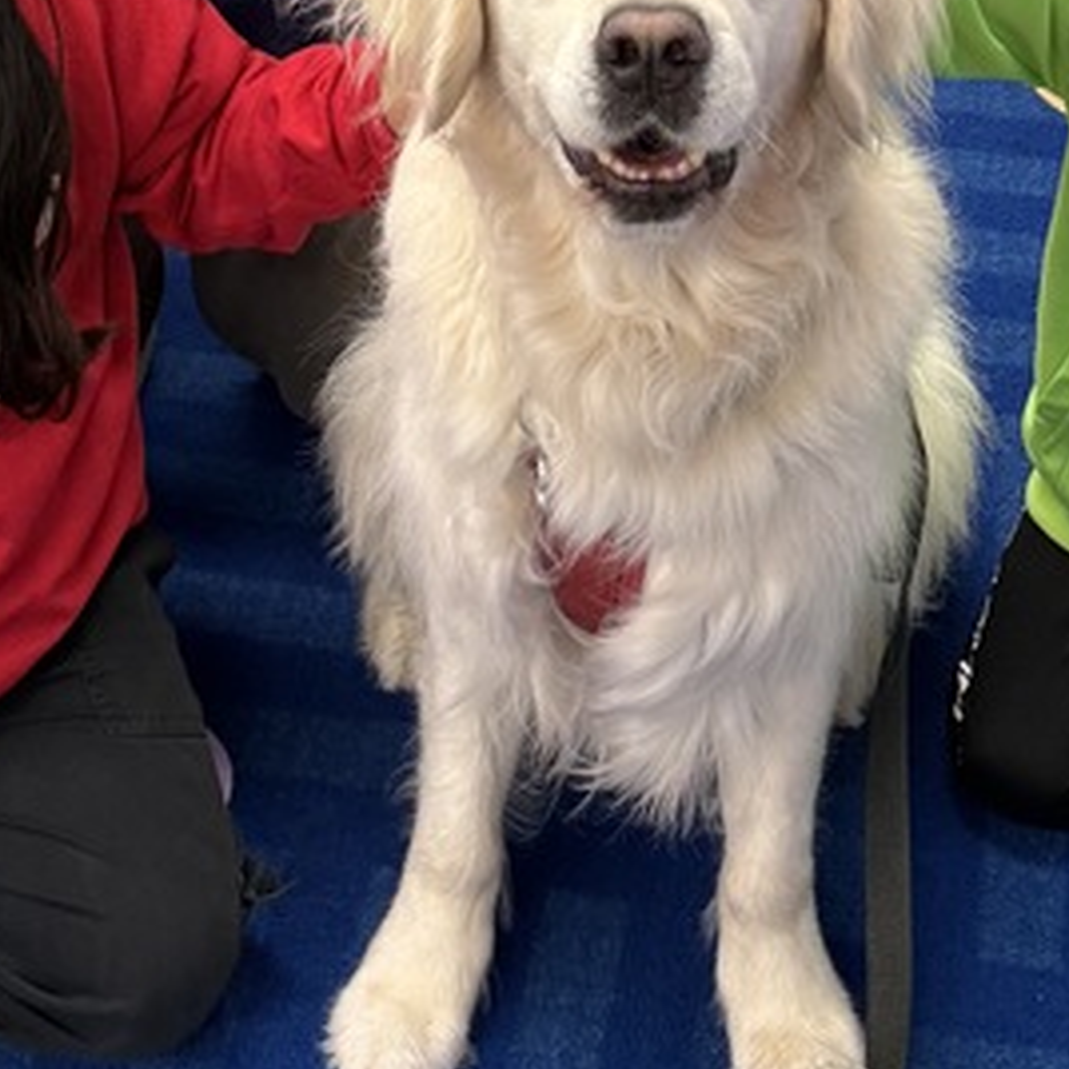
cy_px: -447
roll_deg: -2.1
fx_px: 2830
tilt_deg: -24.9
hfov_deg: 21.4
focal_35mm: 81
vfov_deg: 19.2
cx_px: 646
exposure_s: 1/120
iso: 160
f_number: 1.78
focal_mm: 6.76
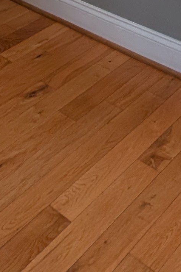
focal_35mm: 71
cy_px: -268
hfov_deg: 19.2
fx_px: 535
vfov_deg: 18.6
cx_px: 104
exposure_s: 1/120
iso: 104
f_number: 1.7
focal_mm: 2.02
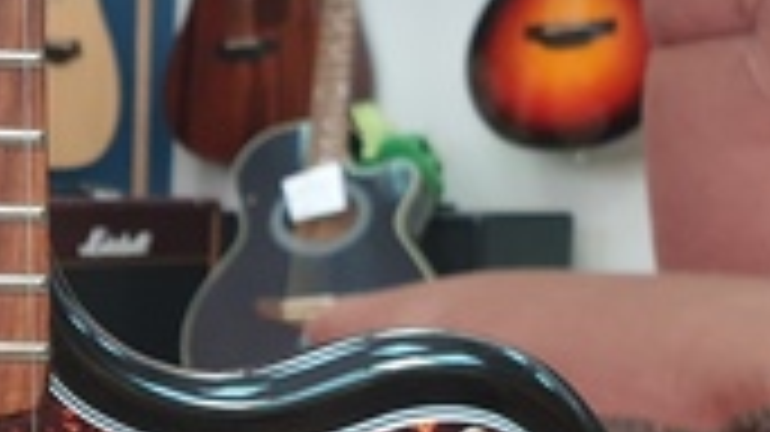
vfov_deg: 14.3
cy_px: 461
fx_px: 1694
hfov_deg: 23.0
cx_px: -203
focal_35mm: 83
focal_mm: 4.3
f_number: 2.4
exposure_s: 1/50
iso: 200
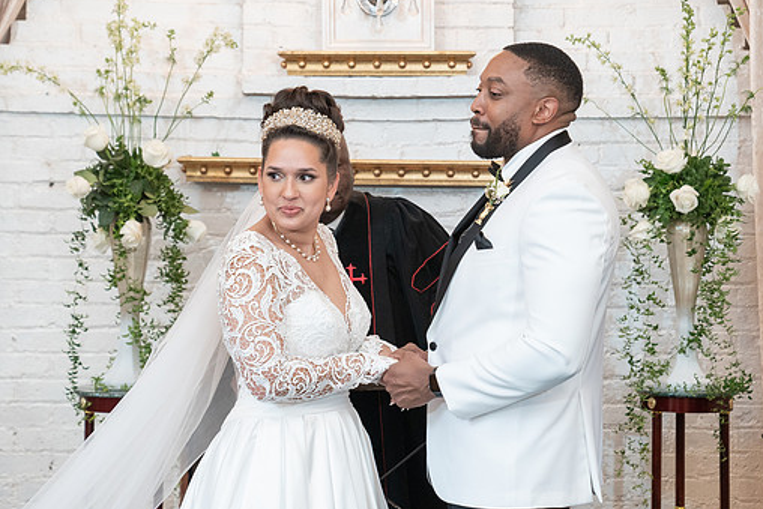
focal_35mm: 94
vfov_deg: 14.6
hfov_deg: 21.7
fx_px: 1993
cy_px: 258
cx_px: 402
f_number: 4
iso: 2000
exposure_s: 1/100
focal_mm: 70
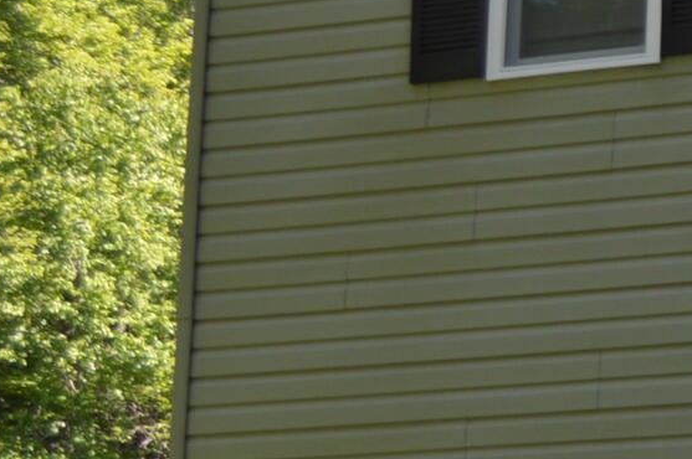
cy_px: 207
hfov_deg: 9.5
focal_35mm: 194
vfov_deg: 7.1
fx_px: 3725
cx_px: 1611
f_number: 4
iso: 100
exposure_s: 1/200
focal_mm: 24
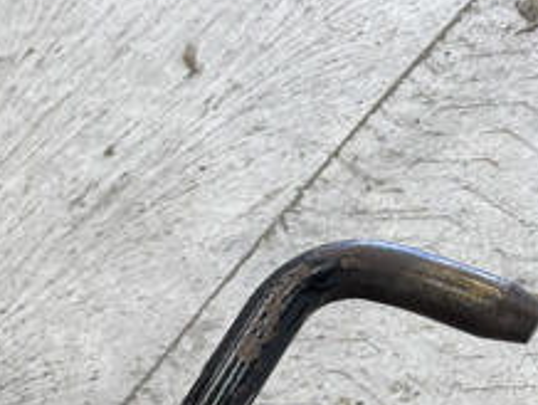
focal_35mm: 88
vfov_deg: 15.6
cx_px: -370
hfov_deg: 18.4
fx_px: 1369
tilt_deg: -55.1
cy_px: 583
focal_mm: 6.76
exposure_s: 1/120
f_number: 1.78
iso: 100
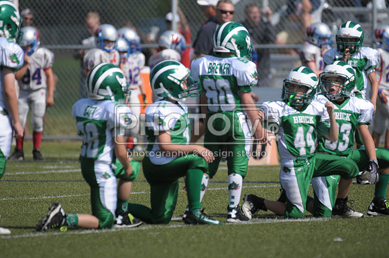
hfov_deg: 4.0
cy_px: 129
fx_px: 5503
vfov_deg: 2.7
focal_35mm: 510
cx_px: 194
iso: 640
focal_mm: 340
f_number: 4
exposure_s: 1/6400
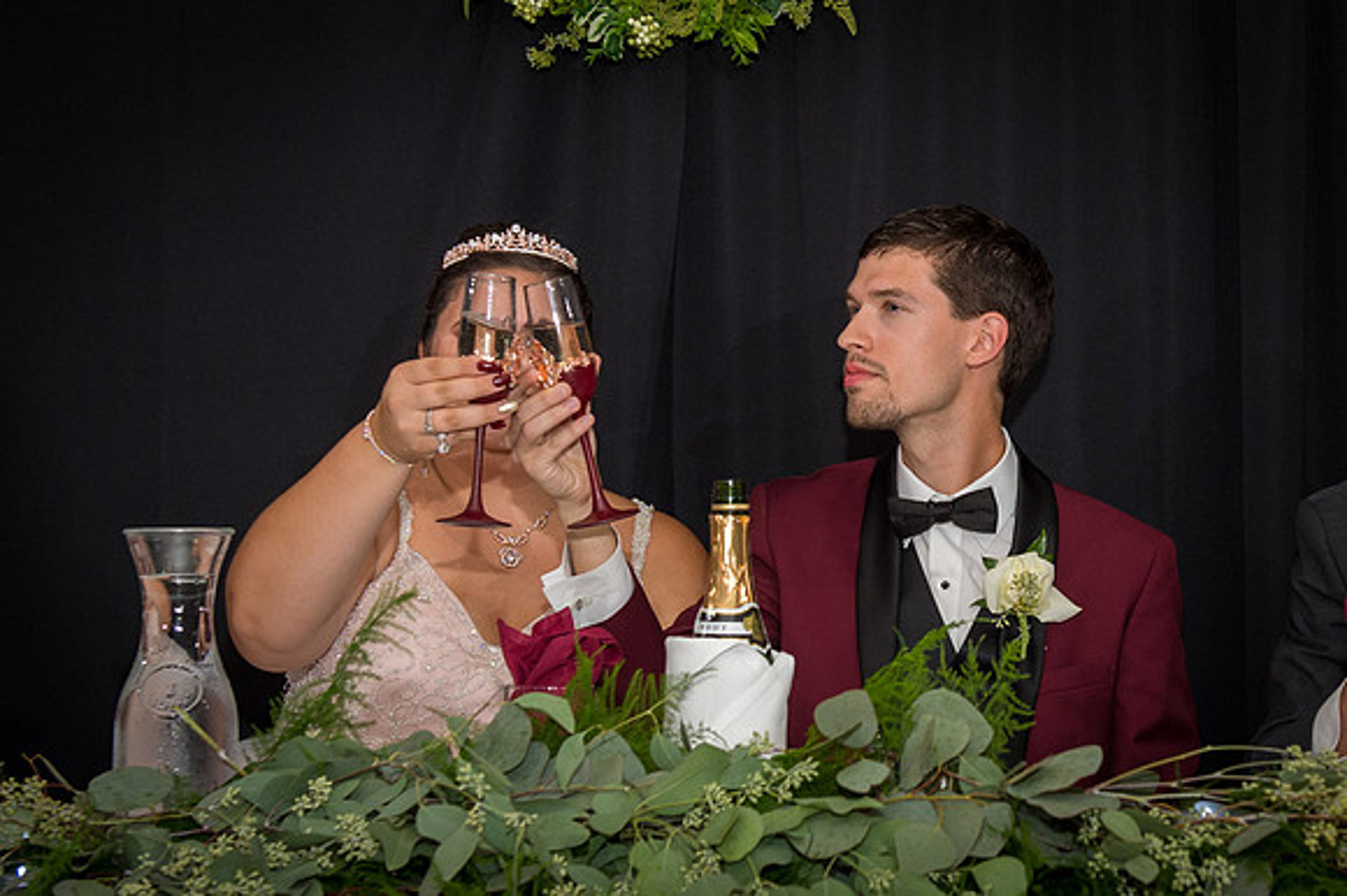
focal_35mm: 89
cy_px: 393
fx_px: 3343
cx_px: 951
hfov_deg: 22.6
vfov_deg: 15.3
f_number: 4.8
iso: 800
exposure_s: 1/60
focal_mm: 45
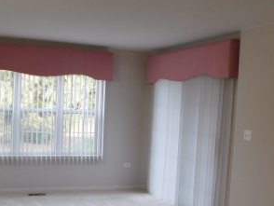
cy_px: 131
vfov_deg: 29.0
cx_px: 89
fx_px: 396
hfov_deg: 37.7
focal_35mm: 50
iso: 125
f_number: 3
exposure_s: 1/60
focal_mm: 4
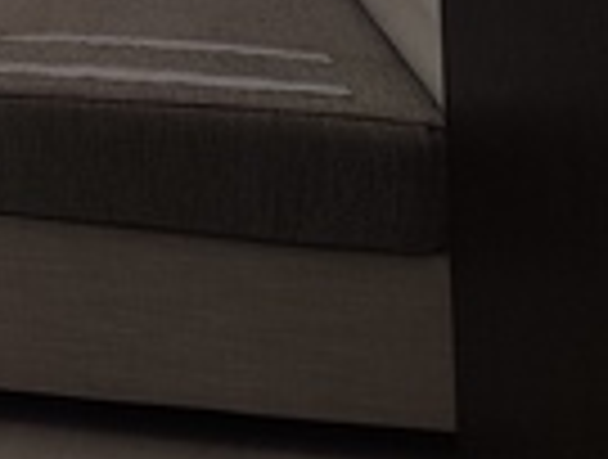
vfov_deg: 16.2
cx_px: -367
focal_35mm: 81
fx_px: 1426
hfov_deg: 19.9
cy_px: -290
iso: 64
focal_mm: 5.84
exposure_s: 1/100
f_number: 1.6
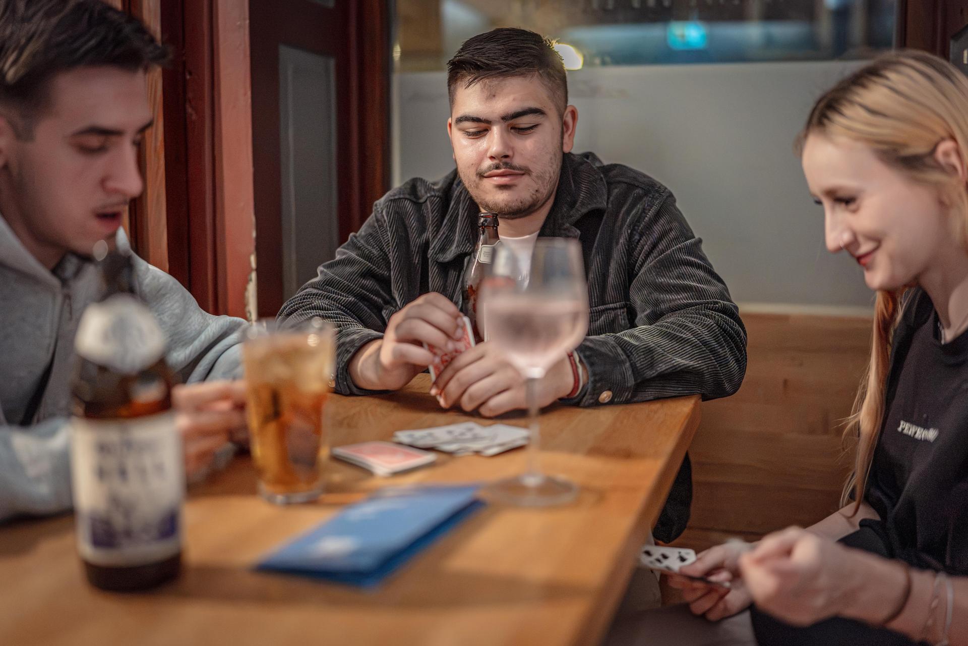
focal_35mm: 35
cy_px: 323
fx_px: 941
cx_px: 484
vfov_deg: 37.9
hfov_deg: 54.4
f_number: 1.2
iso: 12800
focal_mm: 35
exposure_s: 1/160
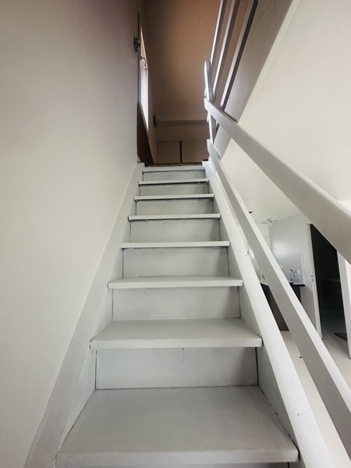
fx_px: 189
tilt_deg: +6.9
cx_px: 176
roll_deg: +0.7
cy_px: 234
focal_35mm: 14
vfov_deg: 102.1
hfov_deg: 85.7
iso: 320
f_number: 2.2
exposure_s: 1/74
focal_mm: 2.22
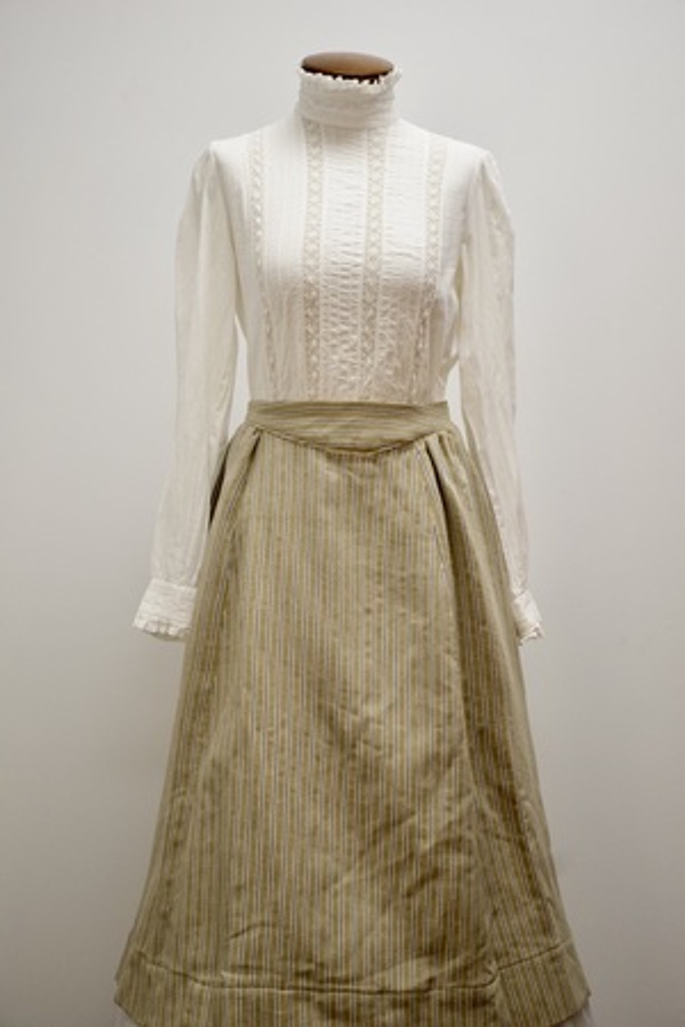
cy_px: 514
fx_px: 1712
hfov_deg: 22.6
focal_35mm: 60
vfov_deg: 33.4
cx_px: 342
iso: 1600
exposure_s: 1/200
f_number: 4.5
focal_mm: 40
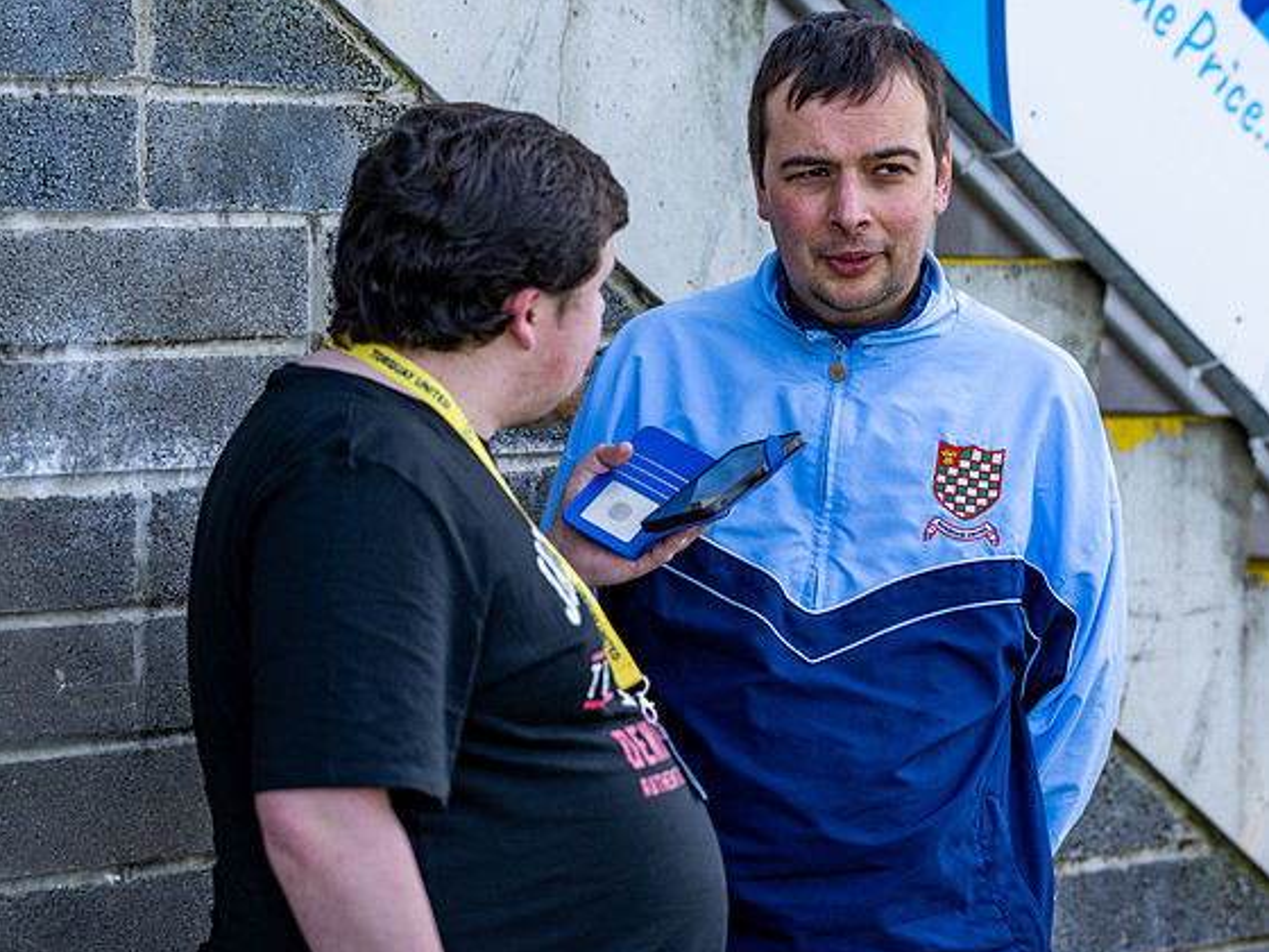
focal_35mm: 188
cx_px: 849
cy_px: 464
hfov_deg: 10.5
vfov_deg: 7.9
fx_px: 6892
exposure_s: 1/160
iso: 32
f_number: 2.8
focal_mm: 135
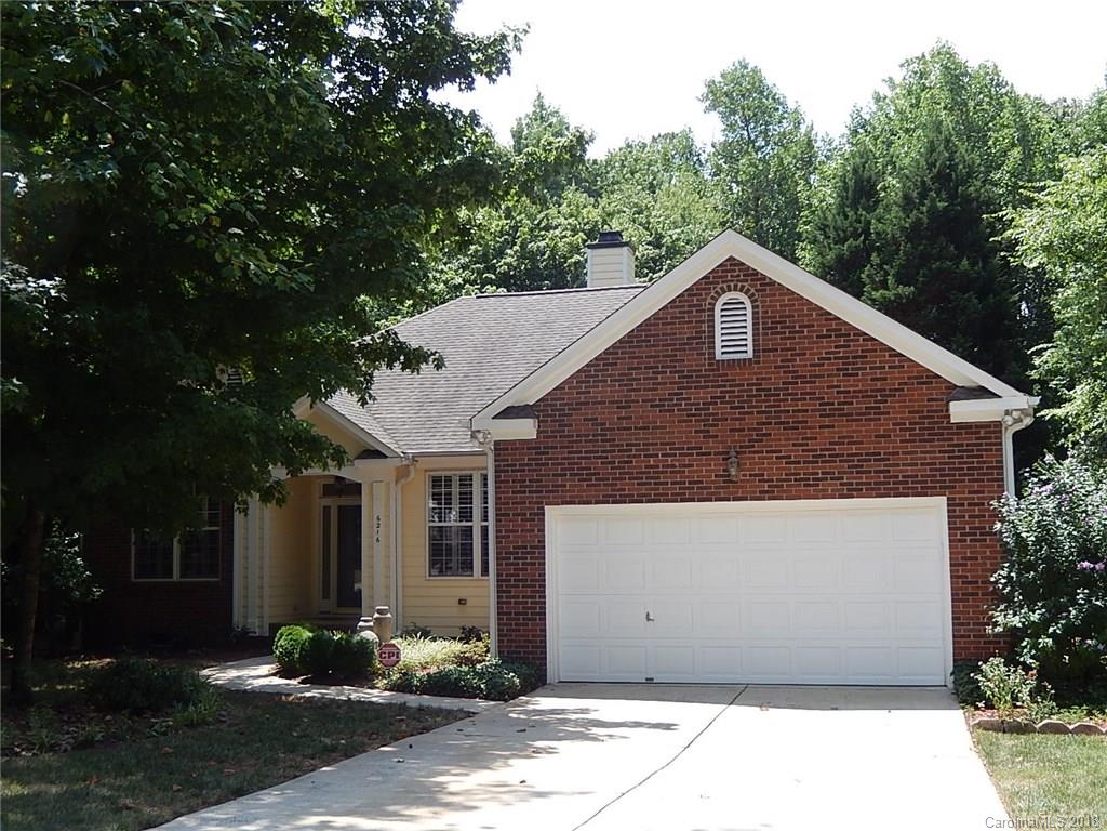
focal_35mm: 41
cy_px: 416
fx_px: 1311
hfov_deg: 45.8
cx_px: 554
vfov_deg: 35.1
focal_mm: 7.3
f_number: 4.2
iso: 125
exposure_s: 1/320
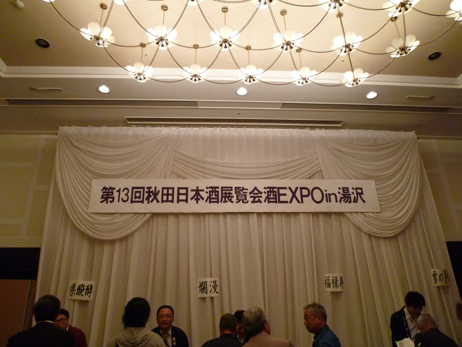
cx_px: 231
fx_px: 320
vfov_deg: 56.8
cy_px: 174
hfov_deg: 71.6
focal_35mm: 24
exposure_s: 1/60
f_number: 2.2
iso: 250
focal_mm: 4.3
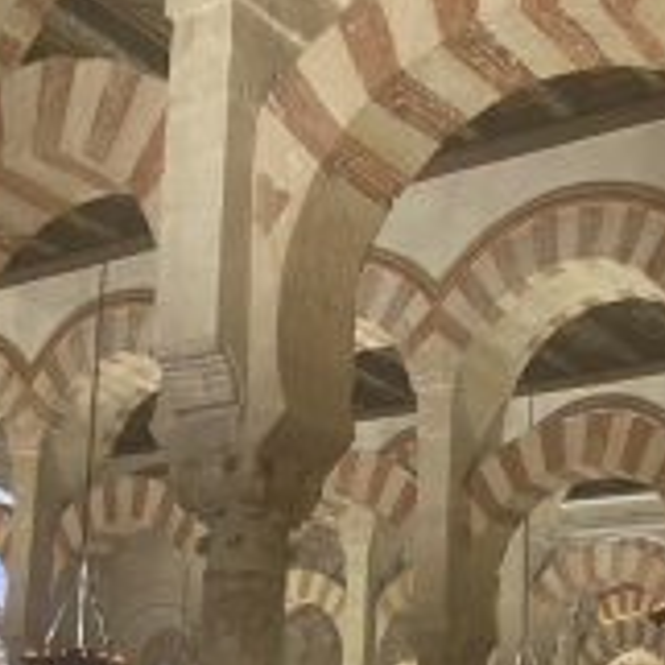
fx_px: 1304
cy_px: 626
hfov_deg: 28.0
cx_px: 541
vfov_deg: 27.4
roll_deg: -1.8
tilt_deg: +9.0
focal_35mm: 60
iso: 800
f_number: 1.8
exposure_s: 1/25
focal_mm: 4.25
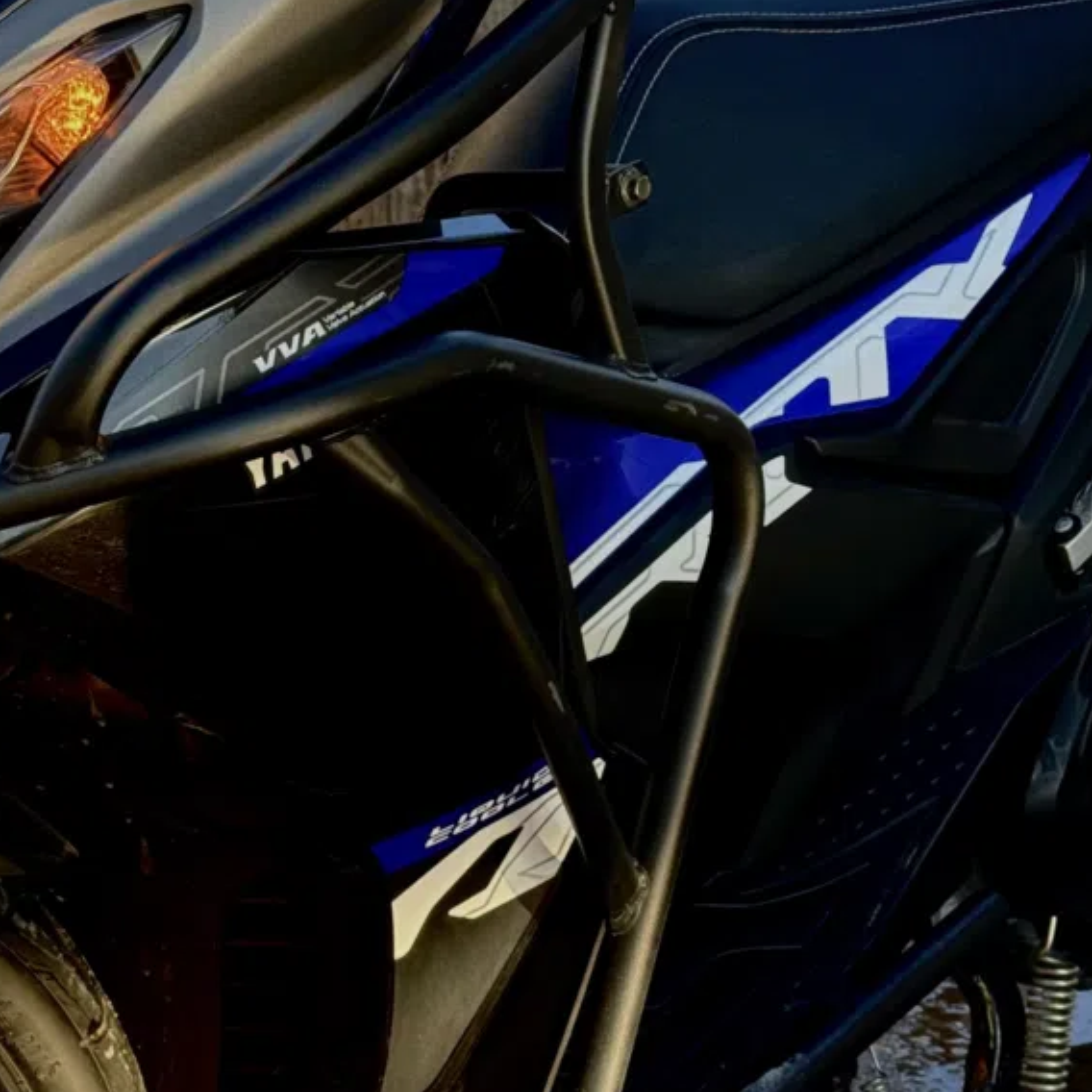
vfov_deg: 17.1
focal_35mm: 102
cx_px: 379
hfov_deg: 17.0
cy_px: 524
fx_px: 3640
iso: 64
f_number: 1.78
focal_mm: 6.76
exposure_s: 1/228
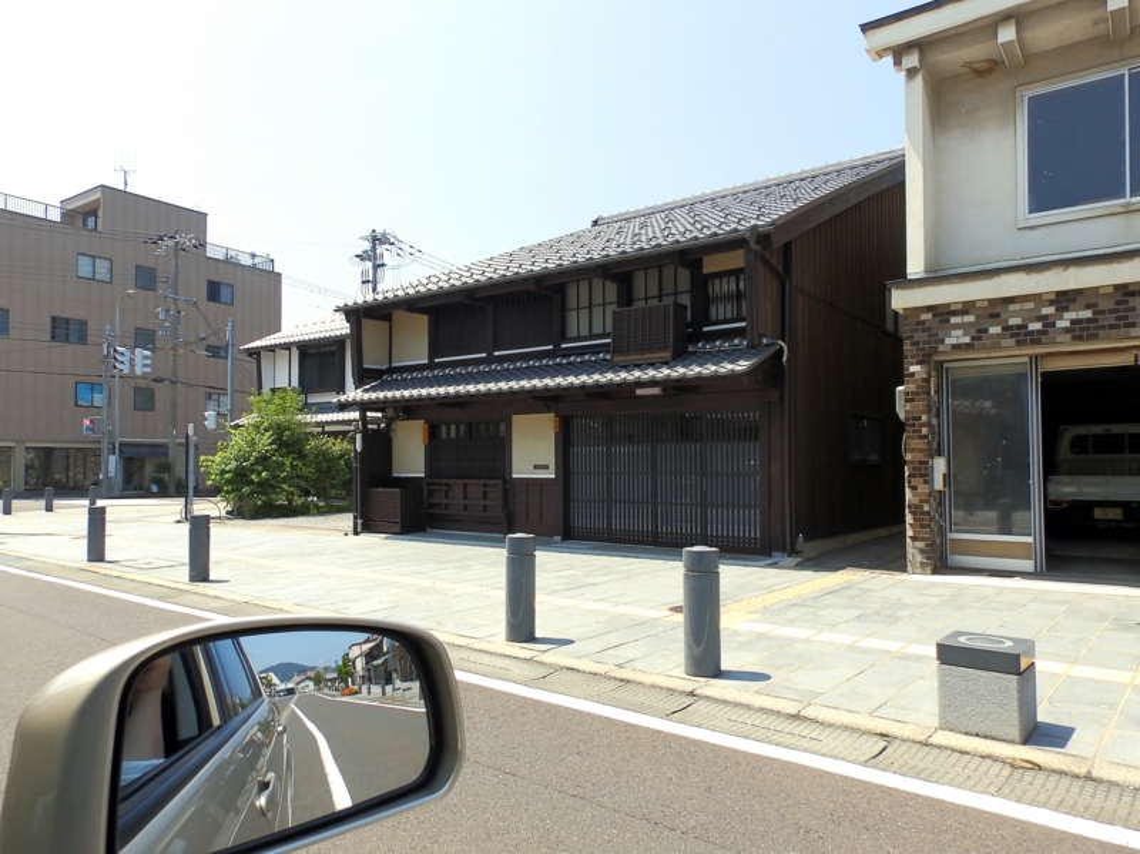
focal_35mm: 22
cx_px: 570
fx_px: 724
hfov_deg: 76.4
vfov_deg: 61.0
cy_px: 427
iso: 80
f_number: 4.5
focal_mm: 4
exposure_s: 1/400
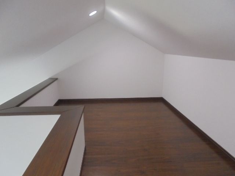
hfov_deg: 67.3
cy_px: 88
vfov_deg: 53.1
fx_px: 177
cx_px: 118
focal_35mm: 26
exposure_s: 1/30
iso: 400
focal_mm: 4.6
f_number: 3.5
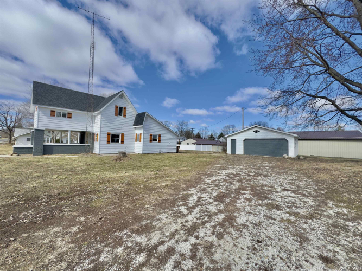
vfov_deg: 85.7
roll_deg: -1.6
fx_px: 146
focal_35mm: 14
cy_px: 136
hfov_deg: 102.1
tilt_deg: +1.2
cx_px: 181
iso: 50
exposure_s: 1/2028
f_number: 2.2
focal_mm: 2.22
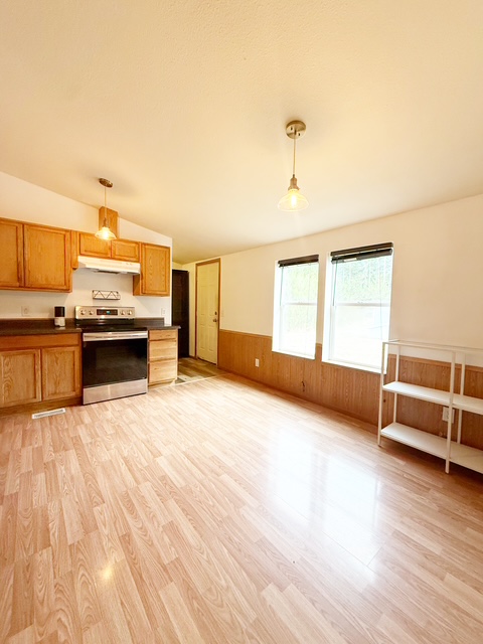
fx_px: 260
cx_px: 242
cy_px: 322
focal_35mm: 14
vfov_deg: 102.1
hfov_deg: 85.7
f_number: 2.2
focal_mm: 2.22
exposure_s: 1/120
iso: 320
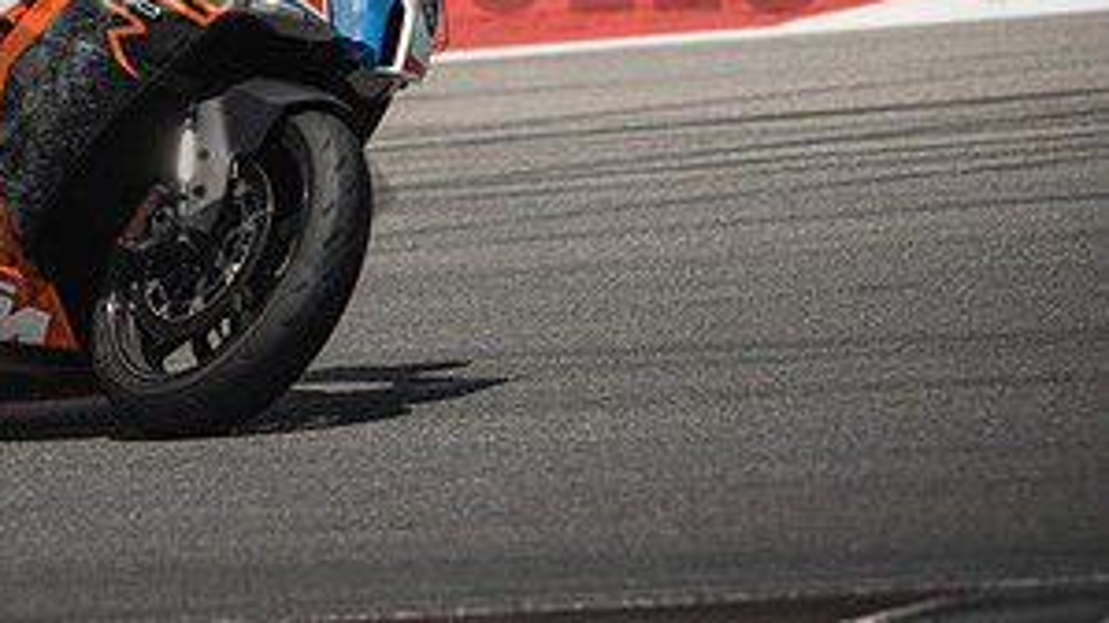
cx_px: 37
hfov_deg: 3.5
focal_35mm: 609
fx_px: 17904
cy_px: -83
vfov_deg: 2.0
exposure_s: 1/2000
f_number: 3.2
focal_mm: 200
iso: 125
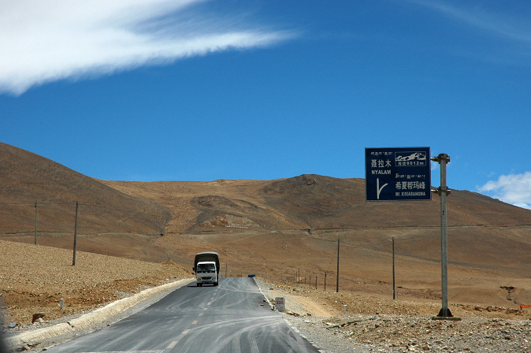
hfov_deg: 18.8
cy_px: 177
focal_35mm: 109
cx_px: 260
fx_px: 1606
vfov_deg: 12.5
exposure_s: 1/800
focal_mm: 70
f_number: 11
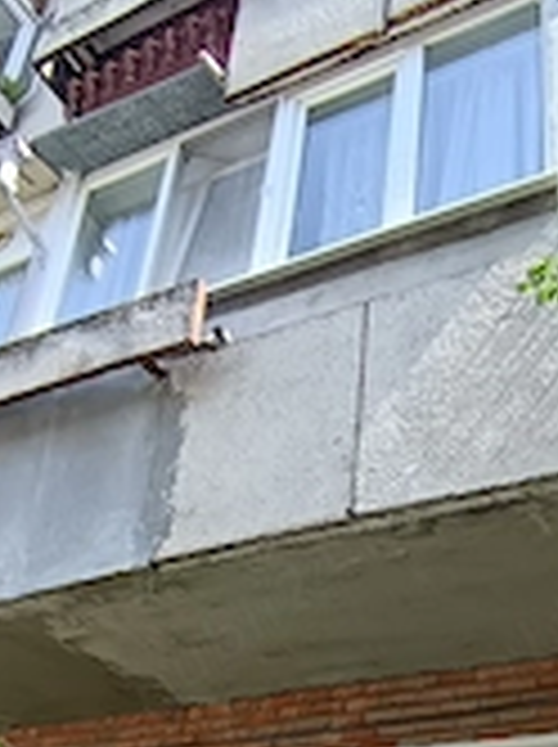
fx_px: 883
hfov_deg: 34.2
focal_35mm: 41
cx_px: 432
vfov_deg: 41.9
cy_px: 680
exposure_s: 1/190
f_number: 2.2
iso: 100
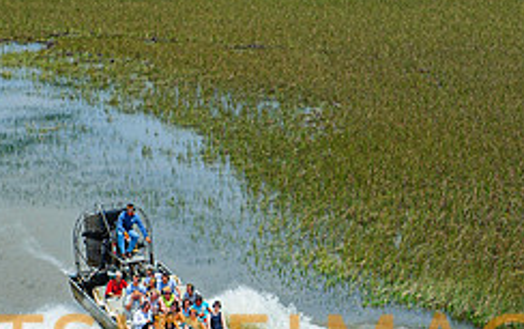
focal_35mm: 145
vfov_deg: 9.0
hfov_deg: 14.4
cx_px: 303
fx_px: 2073
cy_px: 331
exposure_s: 1/2500
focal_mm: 60
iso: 250
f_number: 4
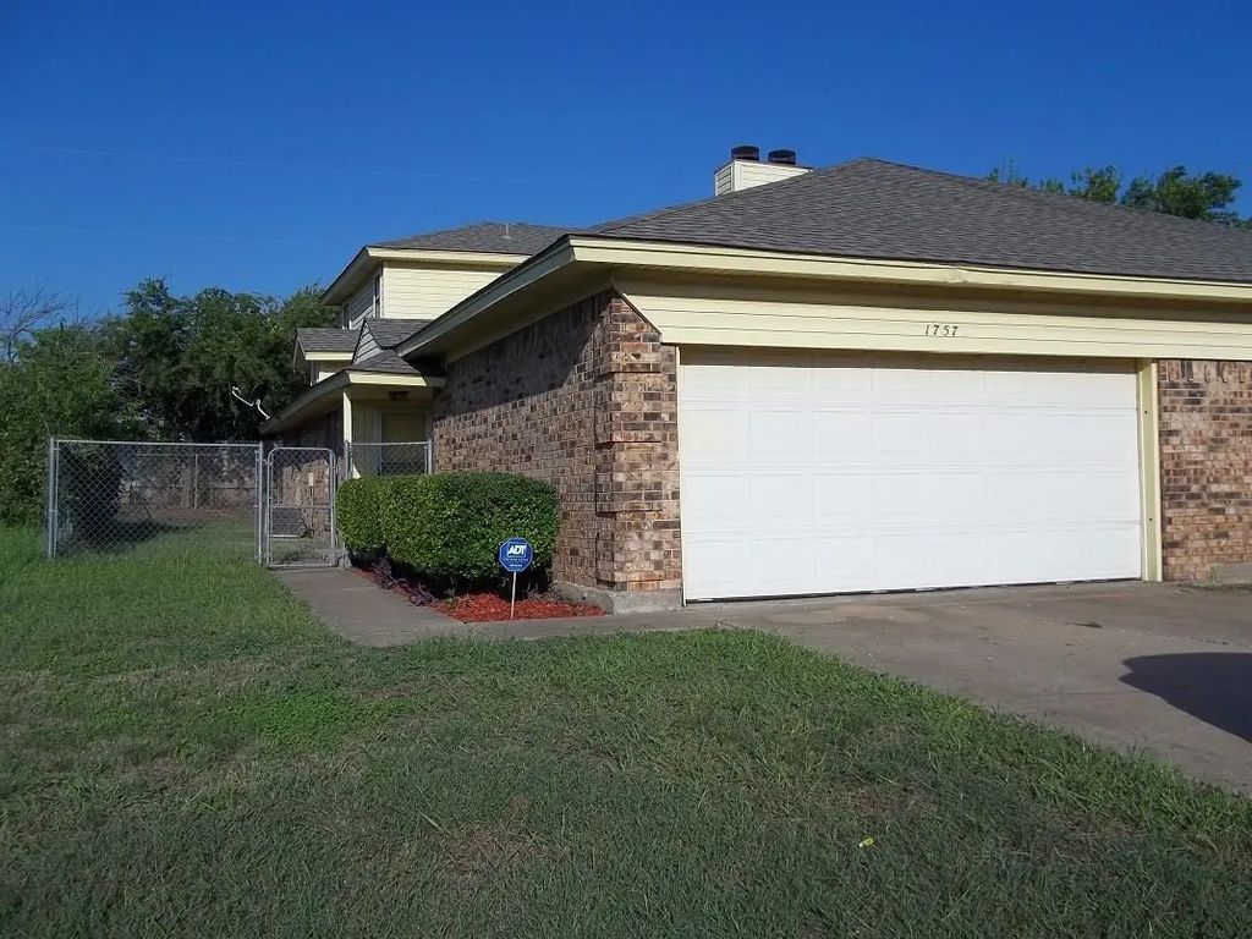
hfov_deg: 56.8
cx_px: 626
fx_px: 1157
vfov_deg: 44.2
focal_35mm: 32
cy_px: 470
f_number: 8.8
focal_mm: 5.7
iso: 64
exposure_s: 1/250
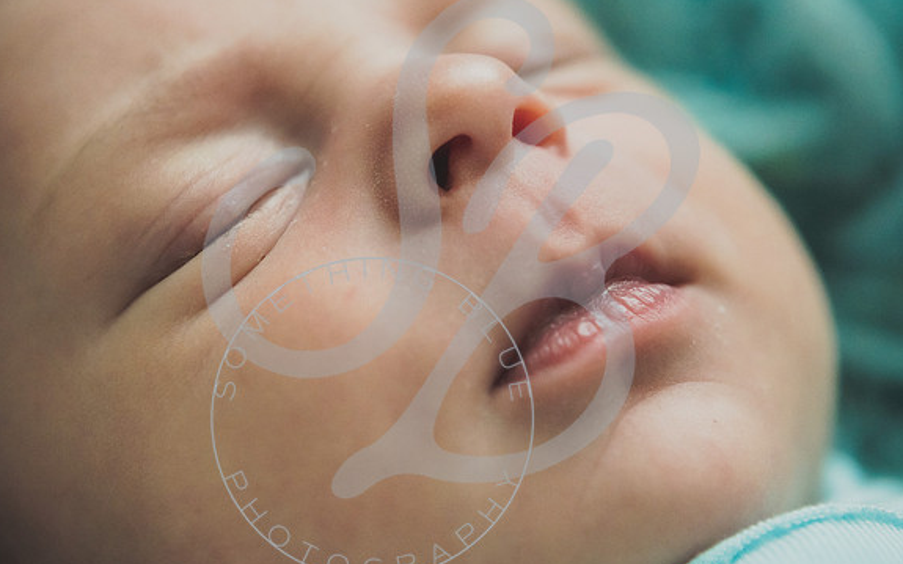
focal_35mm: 72
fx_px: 1771
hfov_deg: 28.6
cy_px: 287
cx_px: 451
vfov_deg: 18.1
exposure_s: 1/125
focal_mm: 70
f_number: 5.6
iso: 3200
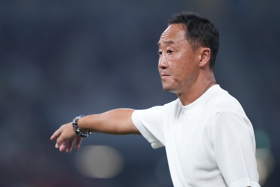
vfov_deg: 2.3
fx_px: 4666
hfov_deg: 3.4
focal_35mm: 600
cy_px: 94
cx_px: 140
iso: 3200
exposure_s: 1/2000
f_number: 2.8
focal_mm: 400
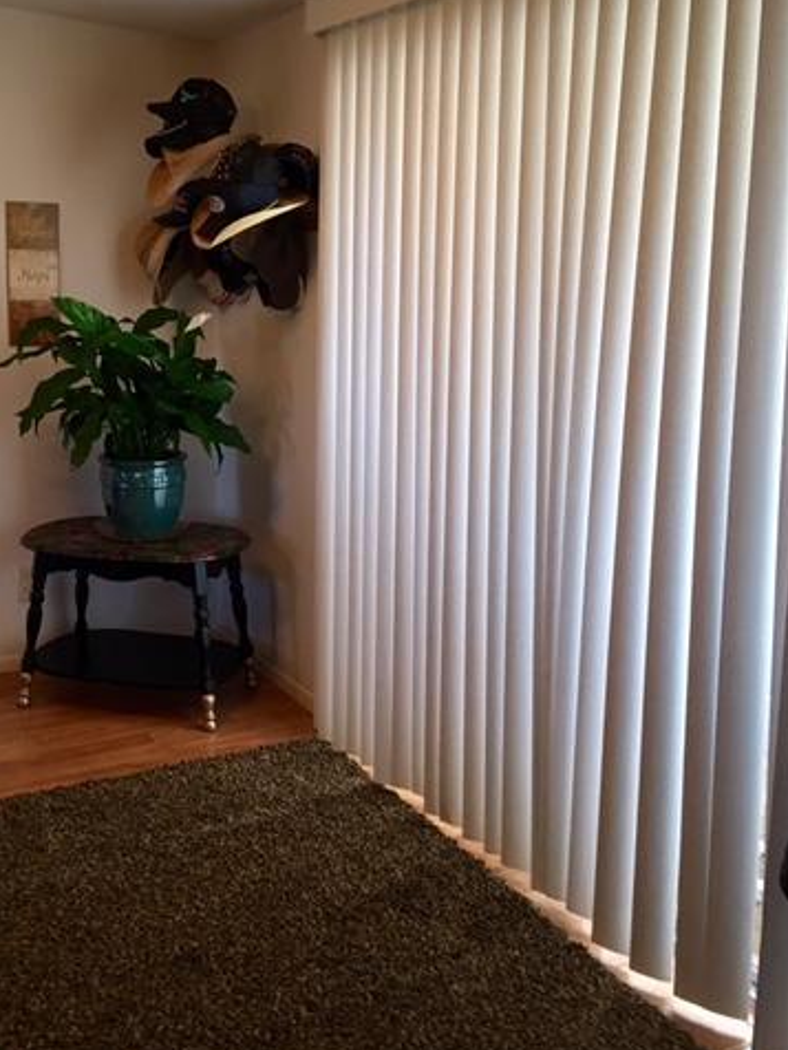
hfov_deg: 36.5
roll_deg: -0.2
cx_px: 278
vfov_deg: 47.8
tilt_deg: -9.7
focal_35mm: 39
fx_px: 1184
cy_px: 481
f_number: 2.2
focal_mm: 4.15
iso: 80
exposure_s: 1/10
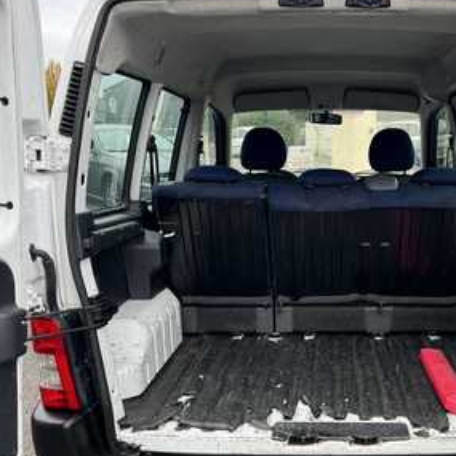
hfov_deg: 42.8
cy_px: 287
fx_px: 566
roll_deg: +0.0
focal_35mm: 38
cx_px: 330
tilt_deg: -16.3
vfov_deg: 43.5
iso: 64
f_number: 1.78
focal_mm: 6.76
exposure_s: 1/236
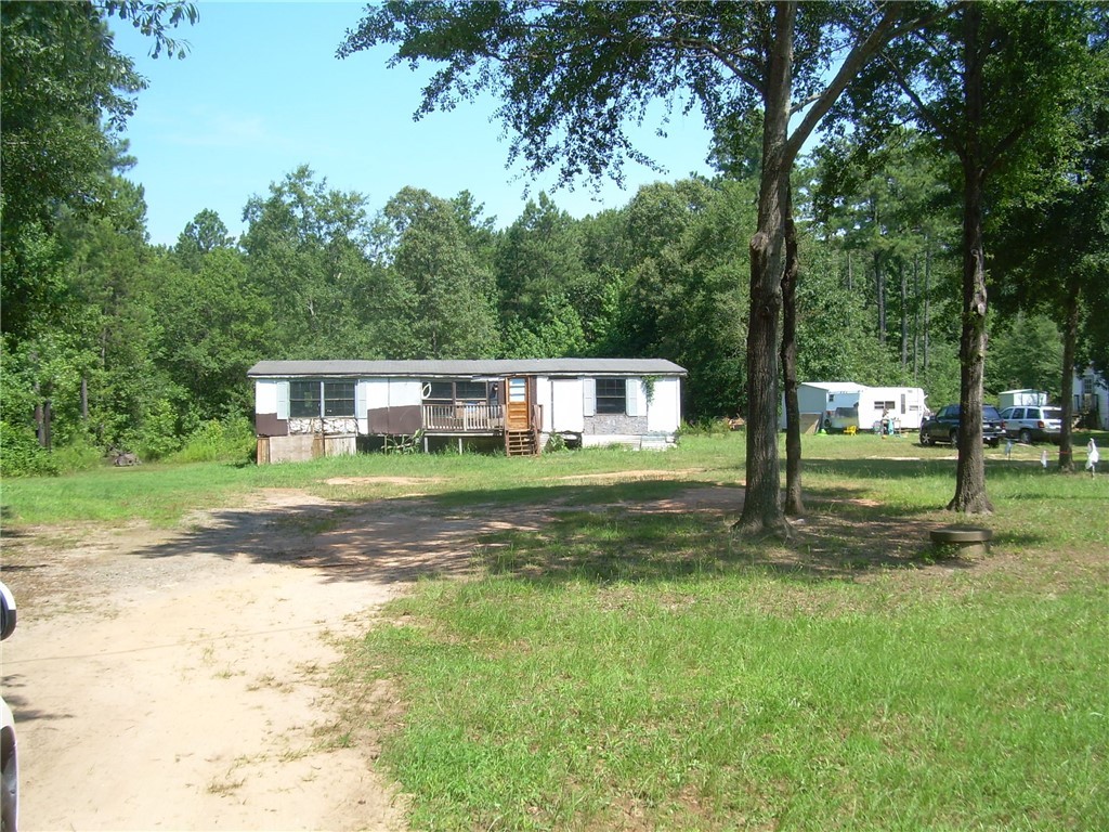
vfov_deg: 37.7
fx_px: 1217
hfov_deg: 49.0
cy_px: 416
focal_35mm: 38
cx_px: 554
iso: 50
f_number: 4.6
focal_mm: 6.3
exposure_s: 1/210
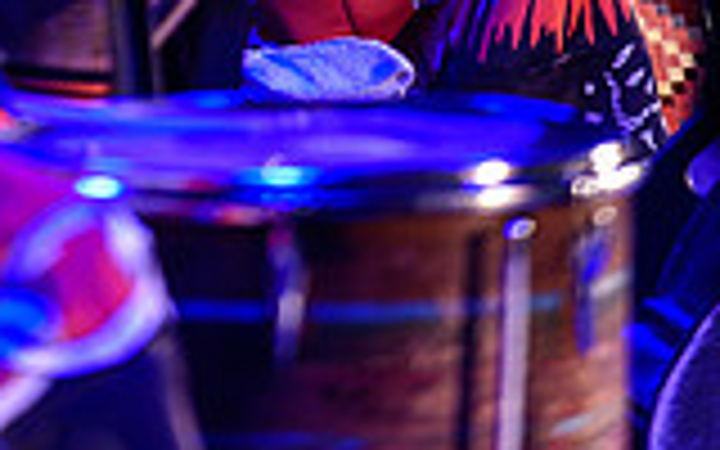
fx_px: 11224
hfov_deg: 3.7
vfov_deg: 2.3
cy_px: -536
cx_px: 72
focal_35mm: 572
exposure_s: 1/320
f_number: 2.8
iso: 800
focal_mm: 200
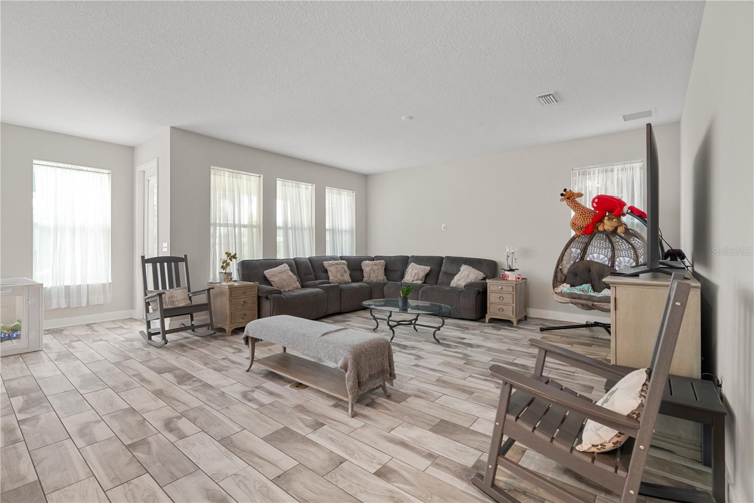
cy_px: 252
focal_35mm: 16
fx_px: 335
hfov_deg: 96.7
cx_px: 377
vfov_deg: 73.7
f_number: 9
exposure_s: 1.6
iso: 250
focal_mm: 16
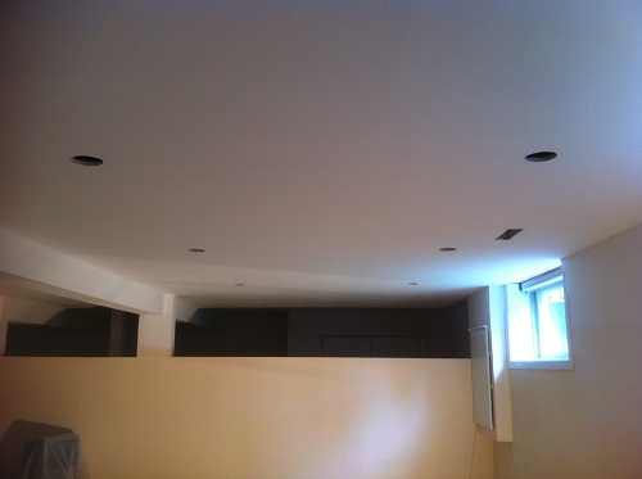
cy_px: 240
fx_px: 648
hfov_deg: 52.7
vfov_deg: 40.6
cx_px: 321
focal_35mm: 35
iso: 80
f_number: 2.8
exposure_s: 1/15
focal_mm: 3.85
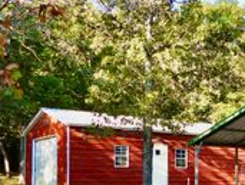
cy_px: 166
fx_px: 496
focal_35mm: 70
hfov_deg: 24.5
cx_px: 309
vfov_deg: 20.7
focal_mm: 4.3
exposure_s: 1/320
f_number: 2.8
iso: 100
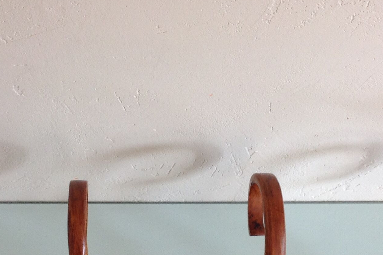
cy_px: 208
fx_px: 798
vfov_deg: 18.0
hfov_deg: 27.0
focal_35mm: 75
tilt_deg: -61.3
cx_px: 198
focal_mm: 4.28
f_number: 2.4
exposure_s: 1/60
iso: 64
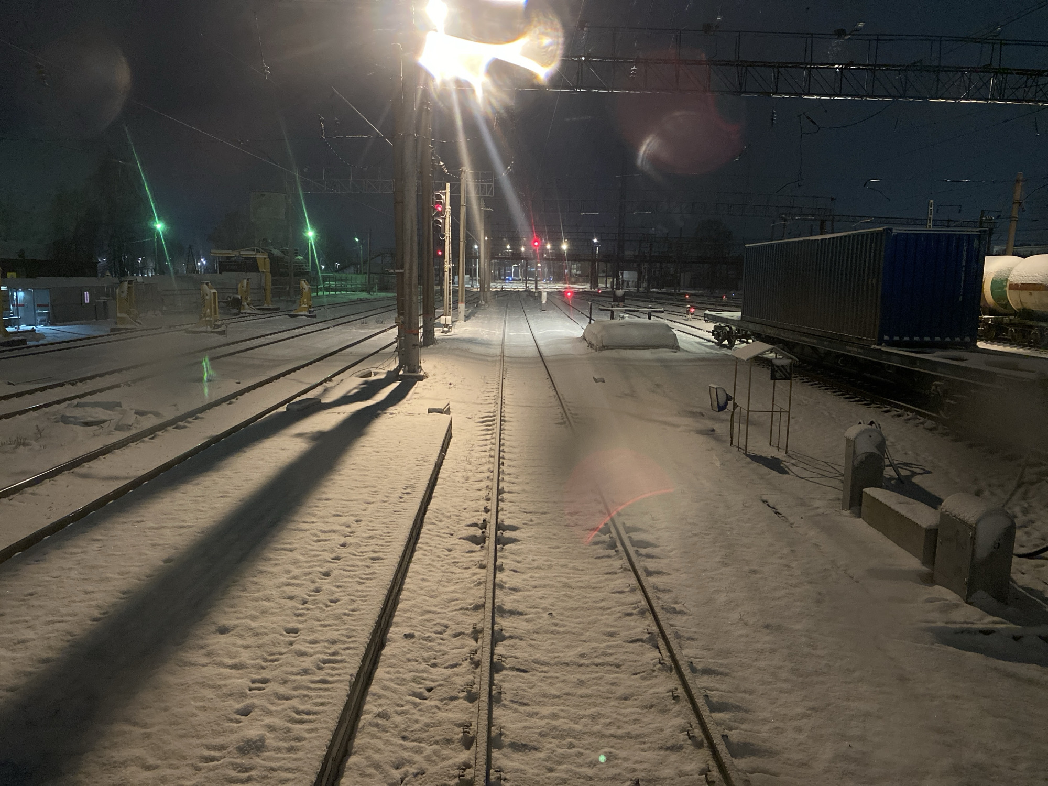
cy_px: 393
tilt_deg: -8.7
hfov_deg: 67.3
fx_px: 787
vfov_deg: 53.1
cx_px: 524
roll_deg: -1.4
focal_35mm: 26
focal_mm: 4.25
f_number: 1.8
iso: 640
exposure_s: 1/25
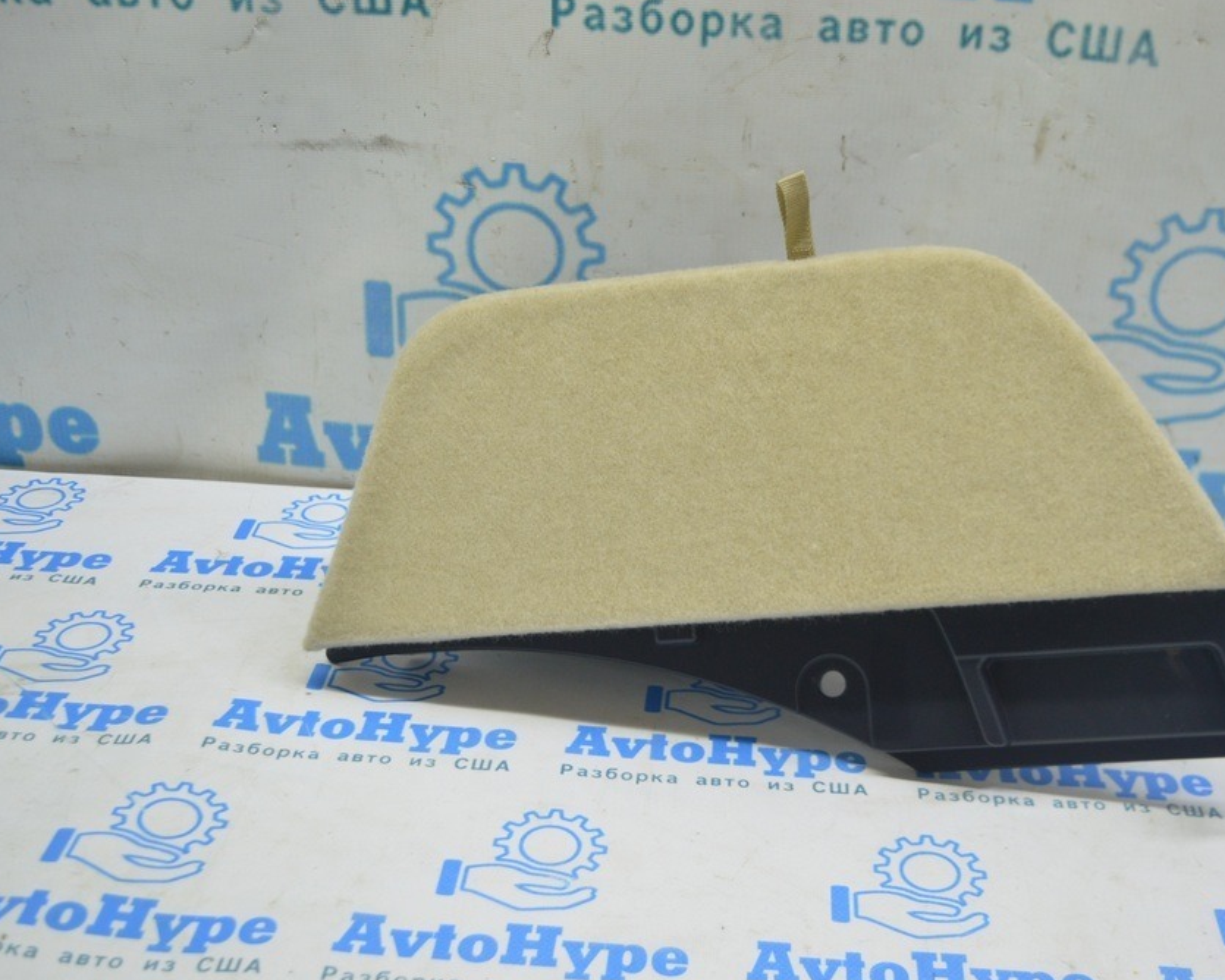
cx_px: 728
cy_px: 497
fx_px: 1689
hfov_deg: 39.7
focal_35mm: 47
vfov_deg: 32.4
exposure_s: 1/40
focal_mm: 27
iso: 400
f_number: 4
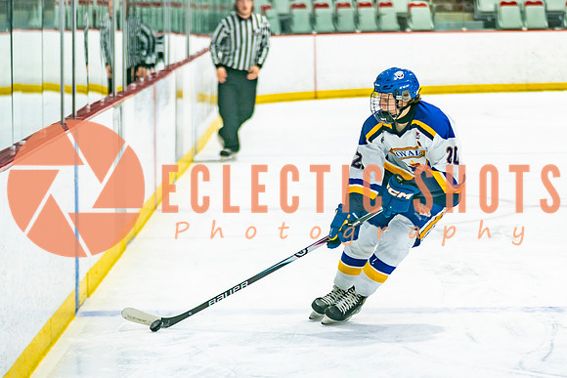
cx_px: 430
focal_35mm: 200
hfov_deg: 10.3
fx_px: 3154
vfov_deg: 6.9
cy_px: 200
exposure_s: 1/640
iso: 320
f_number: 2.8
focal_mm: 102
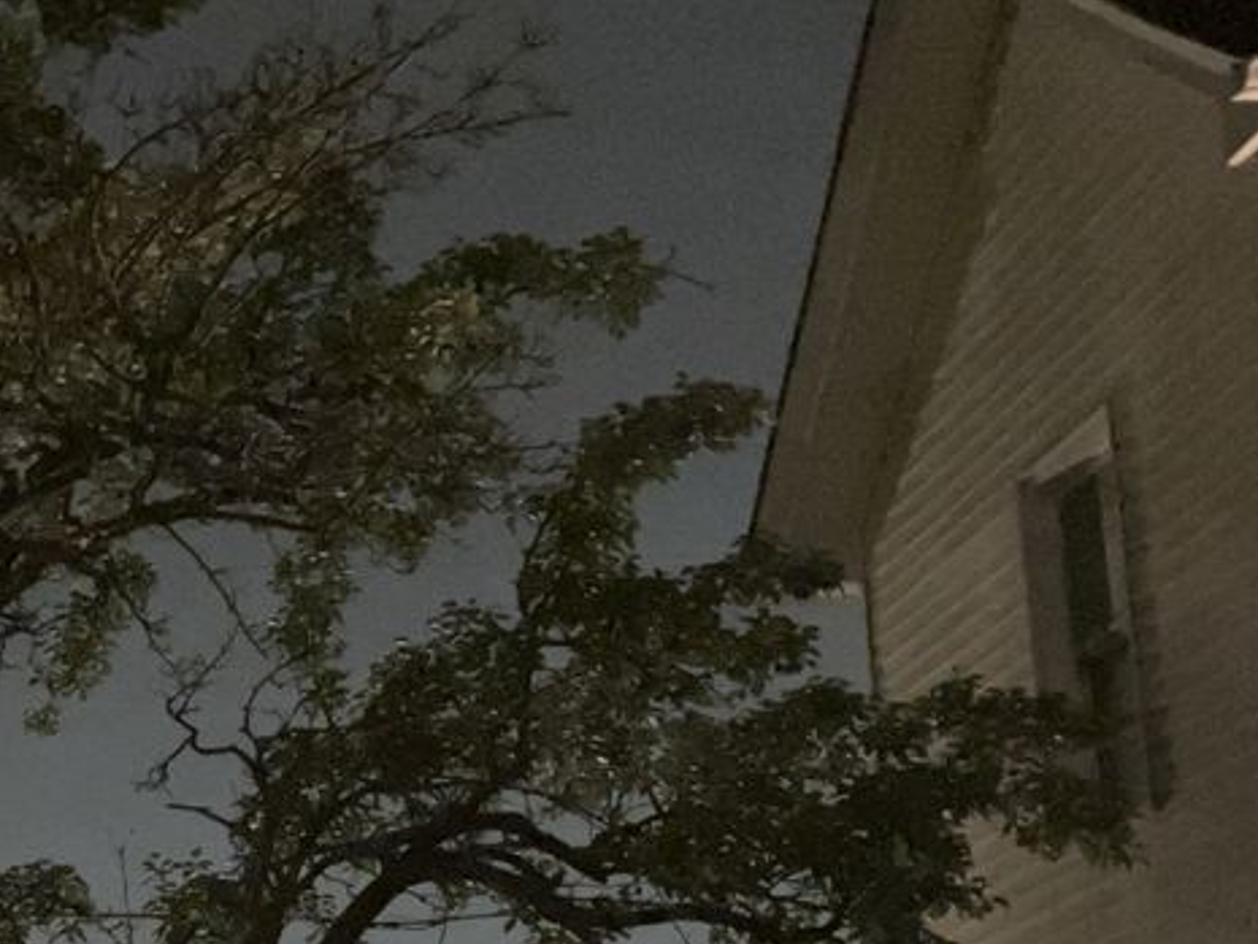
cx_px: -43
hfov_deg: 24.0
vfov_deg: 18.7
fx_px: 2799
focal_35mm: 77
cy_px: 909
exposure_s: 1/4
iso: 2000
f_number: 1.8
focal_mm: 3.99
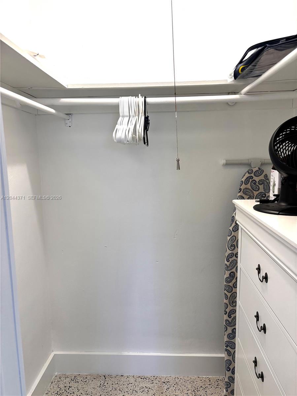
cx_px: 148
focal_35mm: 26
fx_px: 297
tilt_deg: -8.3
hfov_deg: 53.1
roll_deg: +0.2
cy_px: 198
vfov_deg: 67.3
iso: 125
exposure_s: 1/120
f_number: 1.6
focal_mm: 5.96
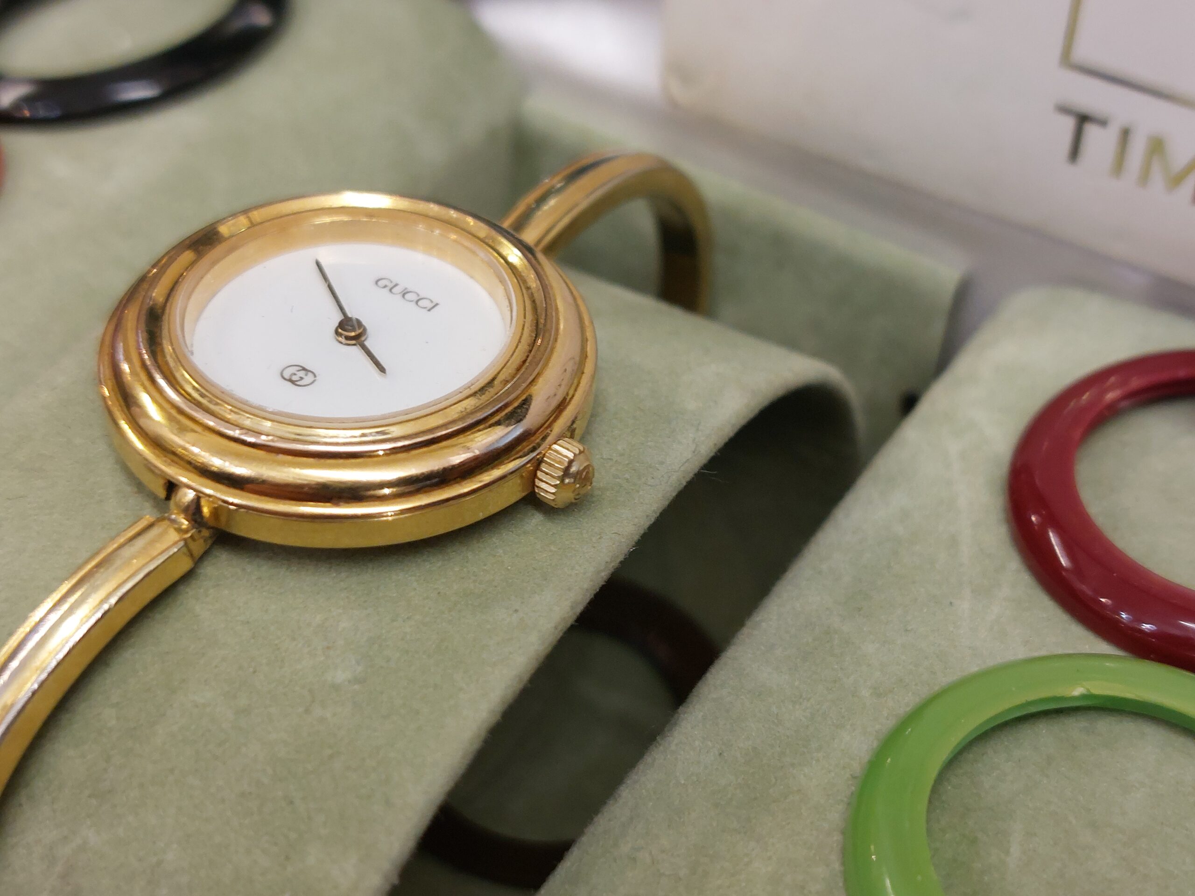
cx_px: 598
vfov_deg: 54.9
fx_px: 863
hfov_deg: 69.4
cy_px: 448
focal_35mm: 25
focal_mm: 5.23
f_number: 1.8
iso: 160
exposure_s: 1/50
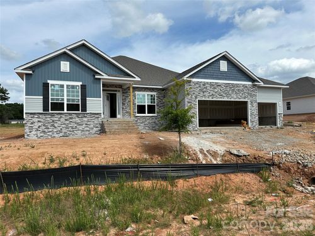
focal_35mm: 24
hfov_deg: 71.6
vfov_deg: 56.8
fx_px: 218
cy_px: 118
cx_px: 158
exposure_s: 1/5848
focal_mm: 6.86
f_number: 1.78
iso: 80
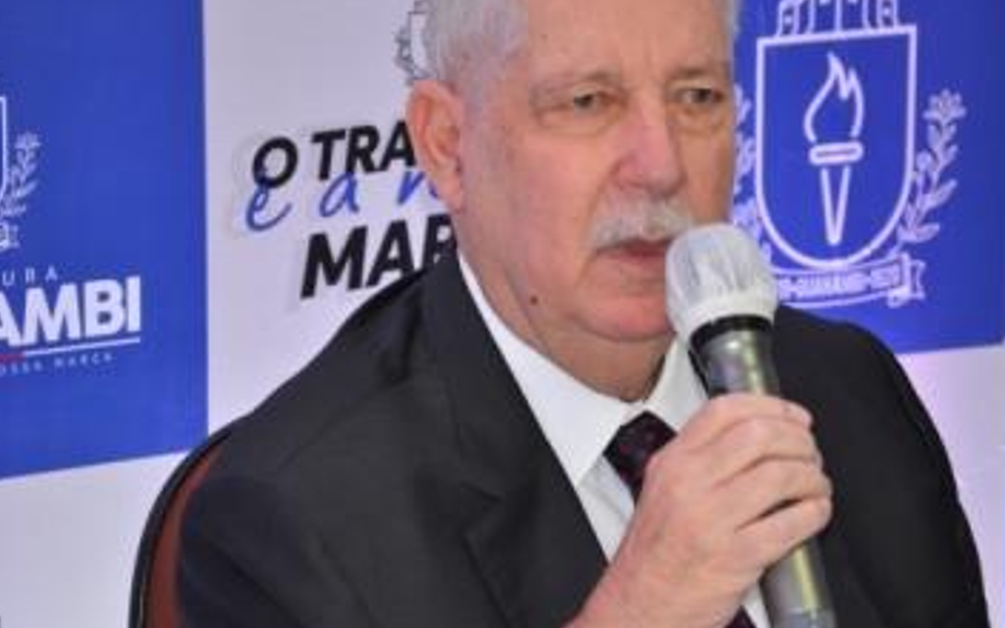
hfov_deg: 12.0
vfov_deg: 7.5
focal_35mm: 175
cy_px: 275
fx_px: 4793
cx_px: 574
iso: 1000
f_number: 5.6
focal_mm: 90
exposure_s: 1/60
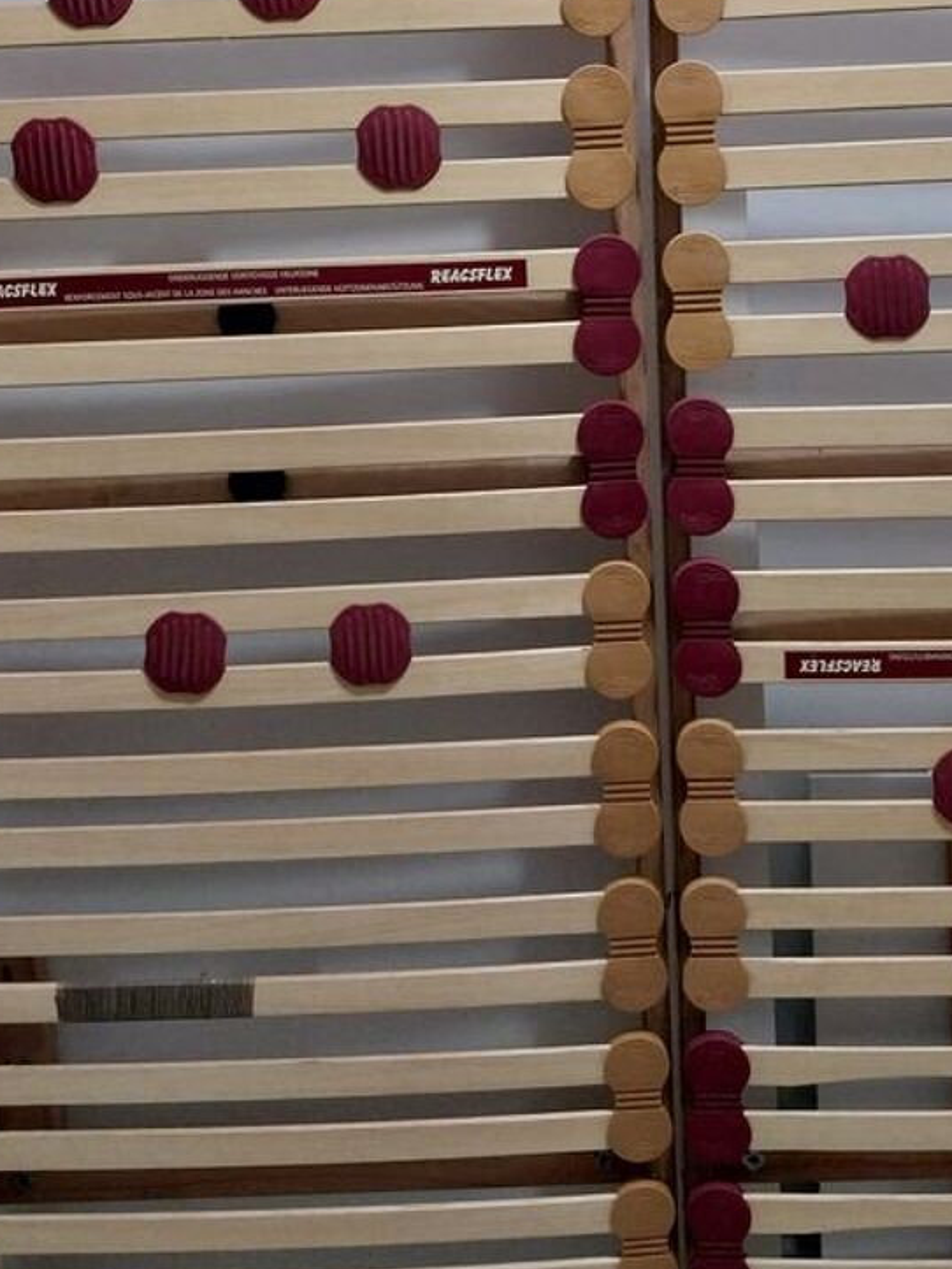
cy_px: 330
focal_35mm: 48
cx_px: 573
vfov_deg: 38.7
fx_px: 1759
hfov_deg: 30.2
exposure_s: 1/50
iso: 250
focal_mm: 4
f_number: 1.8
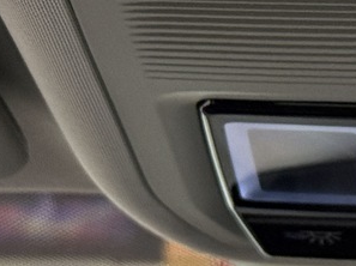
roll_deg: -1.2
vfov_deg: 6.3
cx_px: 524
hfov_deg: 8.3
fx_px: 2393
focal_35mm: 233
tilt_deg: +14.0
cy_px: -14
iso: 400
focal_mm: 6.76
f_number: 1.78
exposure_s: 1/36
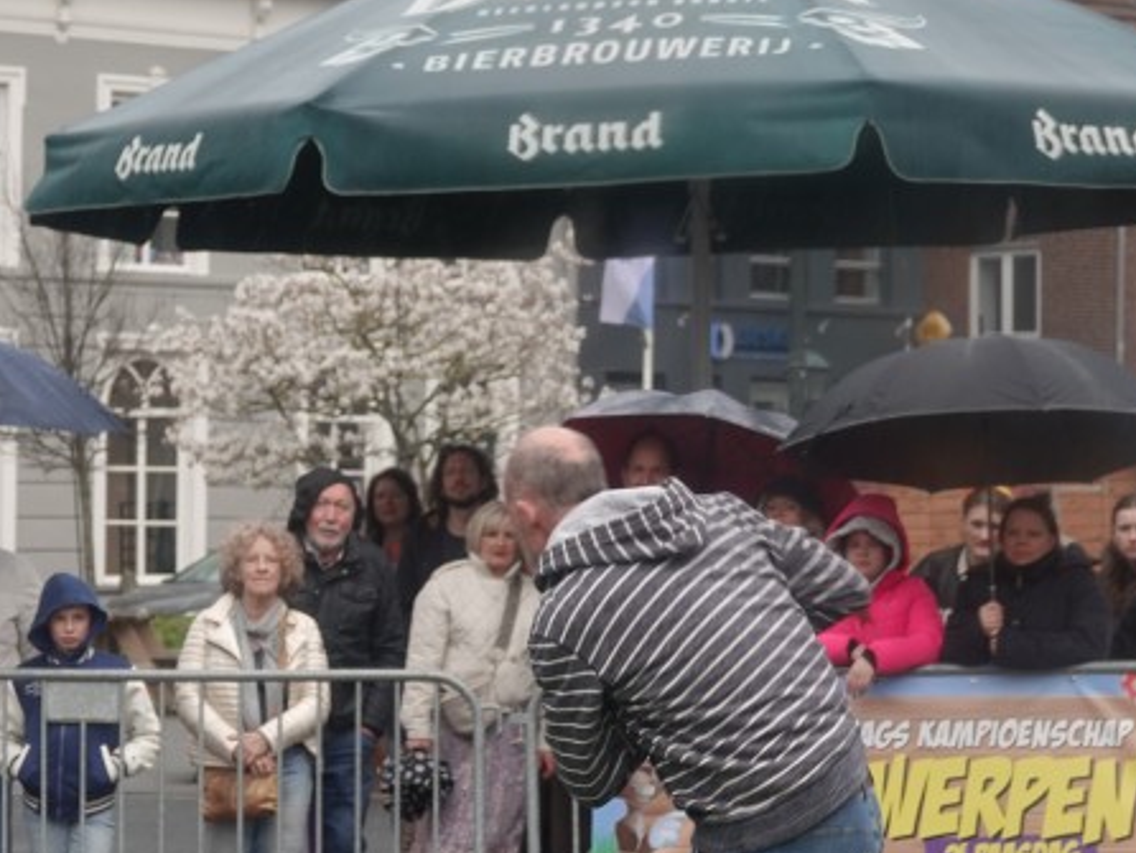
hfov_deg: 12.2
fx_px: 5286
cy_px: 573
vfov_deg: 9.2
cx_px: 283
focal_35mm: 161
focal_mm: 30.5
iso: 100
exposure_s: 1/100
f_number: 3.5
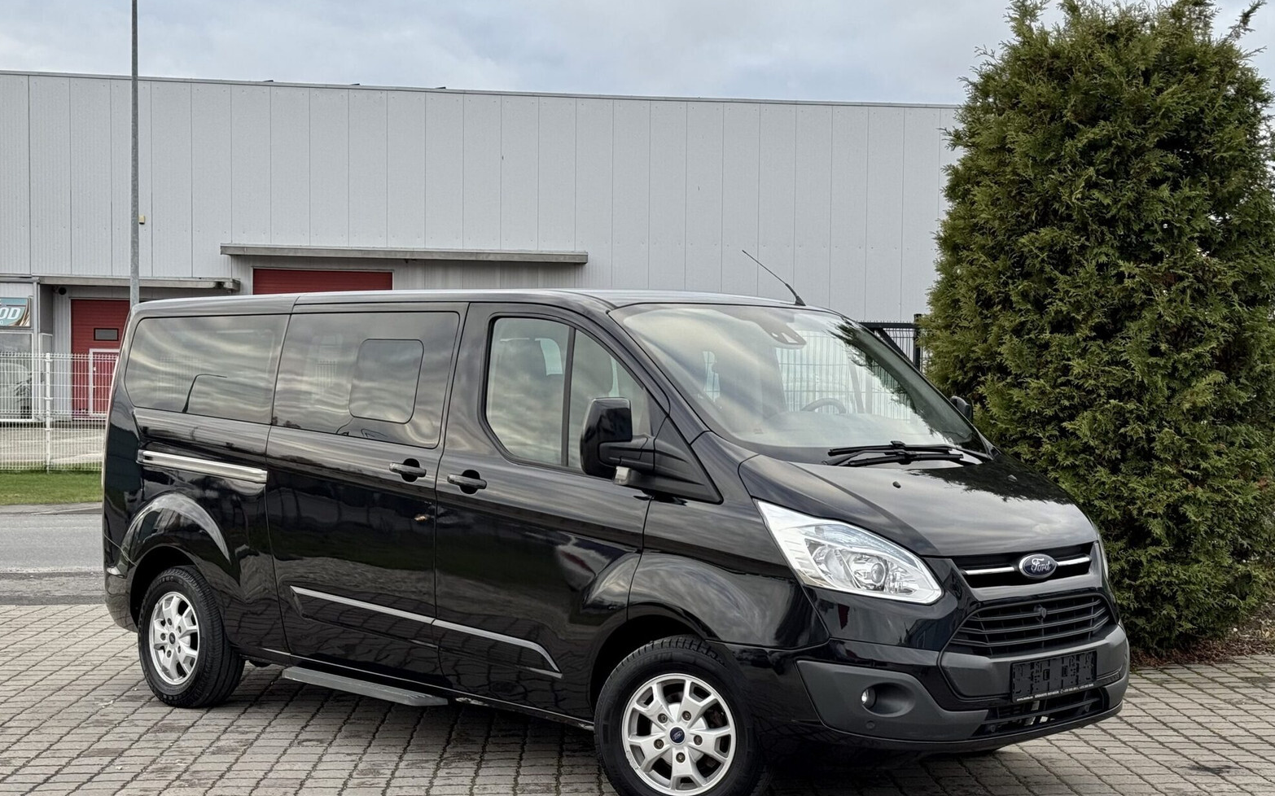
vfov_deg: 24.8
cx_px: 639
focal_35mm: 52
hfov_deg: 38.9
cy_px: 452
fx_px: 1807
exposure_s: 1/503
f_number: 1.78
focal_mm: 6.76
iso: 64
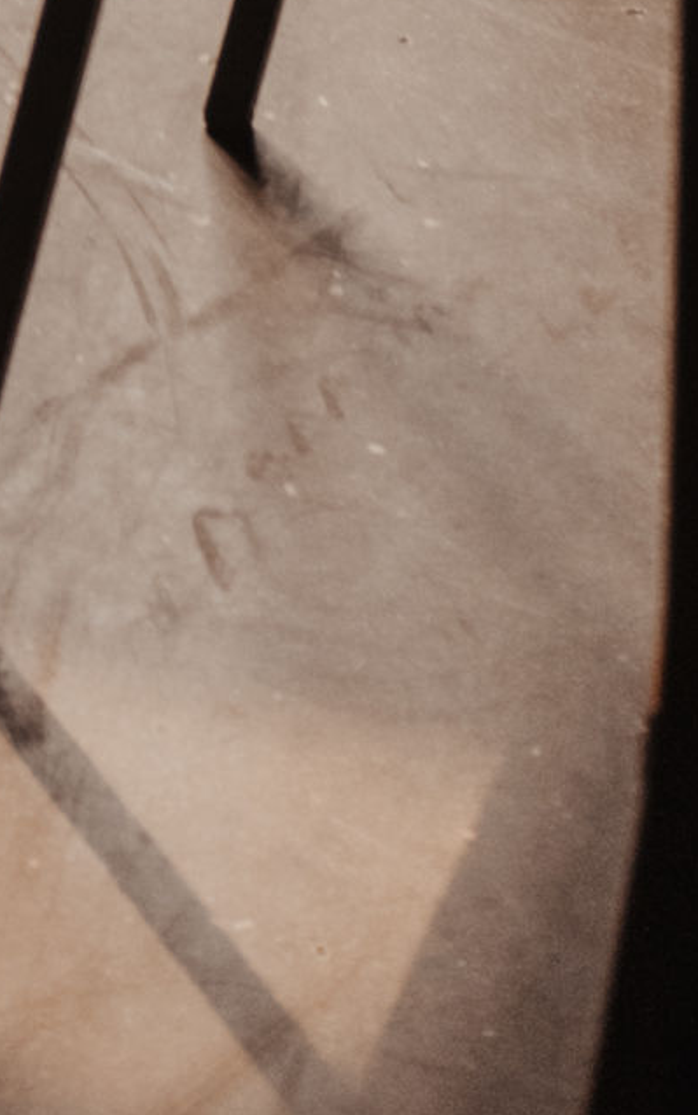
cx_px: -1156
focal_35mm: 138
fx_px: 4198
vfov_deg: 11.1
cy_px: -2012
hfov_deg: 8.4
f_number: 2.8
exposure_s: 1/640
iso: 250
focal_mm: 16
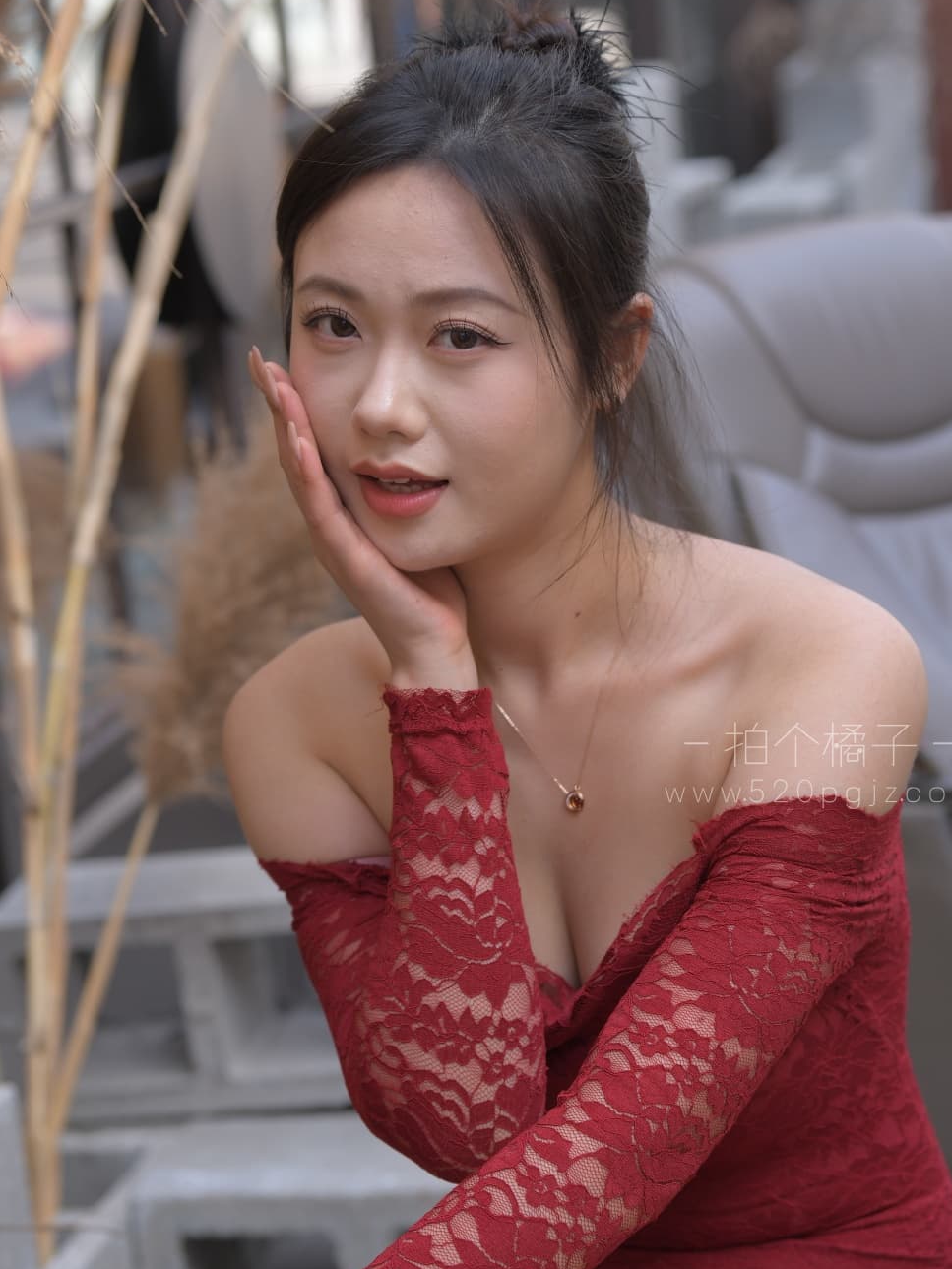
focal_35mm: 94
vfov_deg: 20.9
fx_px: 3446
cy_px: 716
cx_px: 448
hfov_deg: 15.7
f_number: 4
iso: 280
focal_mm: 70
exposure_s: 1/400
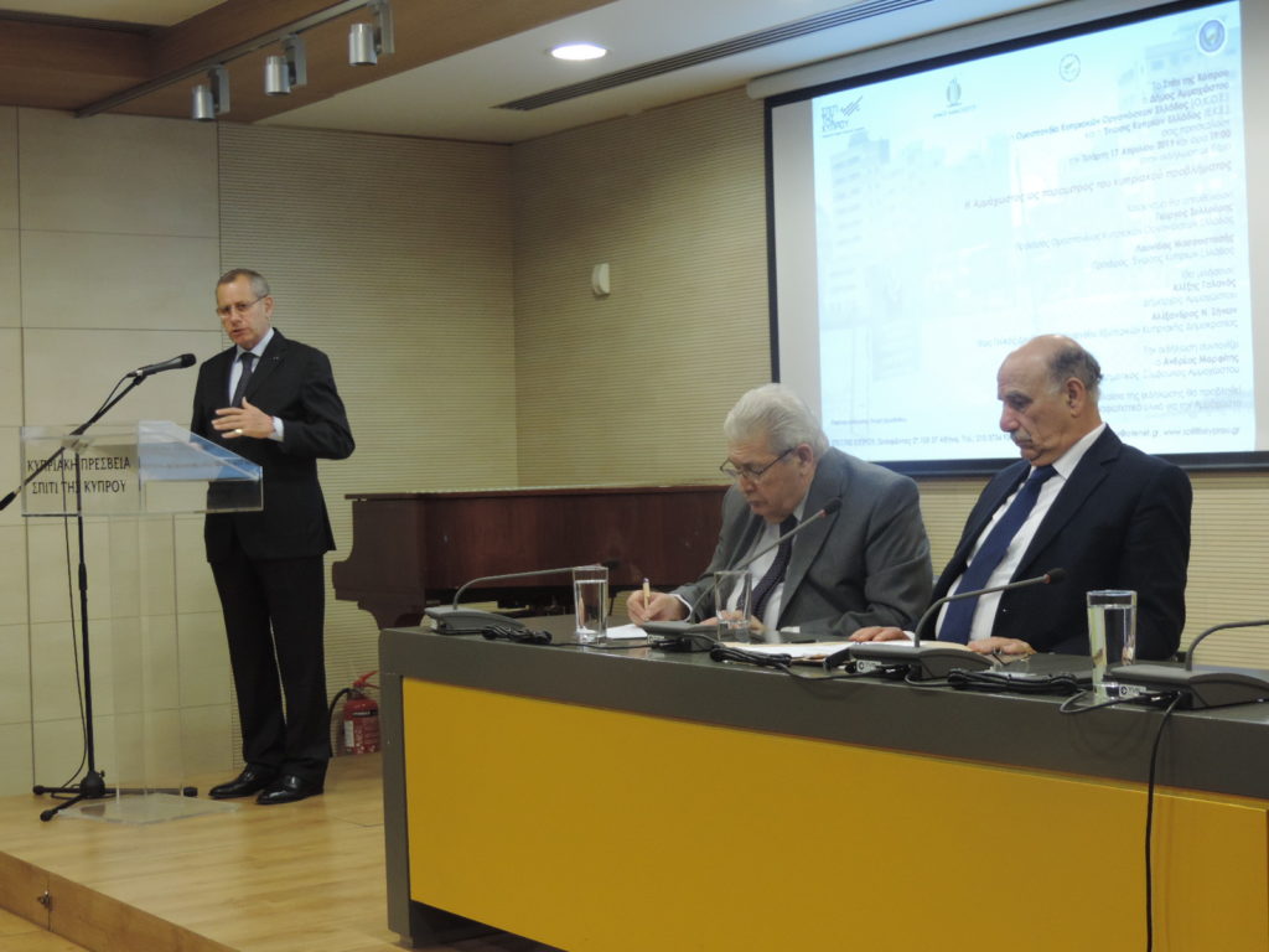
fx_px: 2016
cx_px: 634
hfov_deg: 34.9
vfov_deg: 26.6
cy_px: 476
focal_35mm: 55
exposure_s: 1/25
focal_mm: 9.8
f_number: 3.7
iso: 400
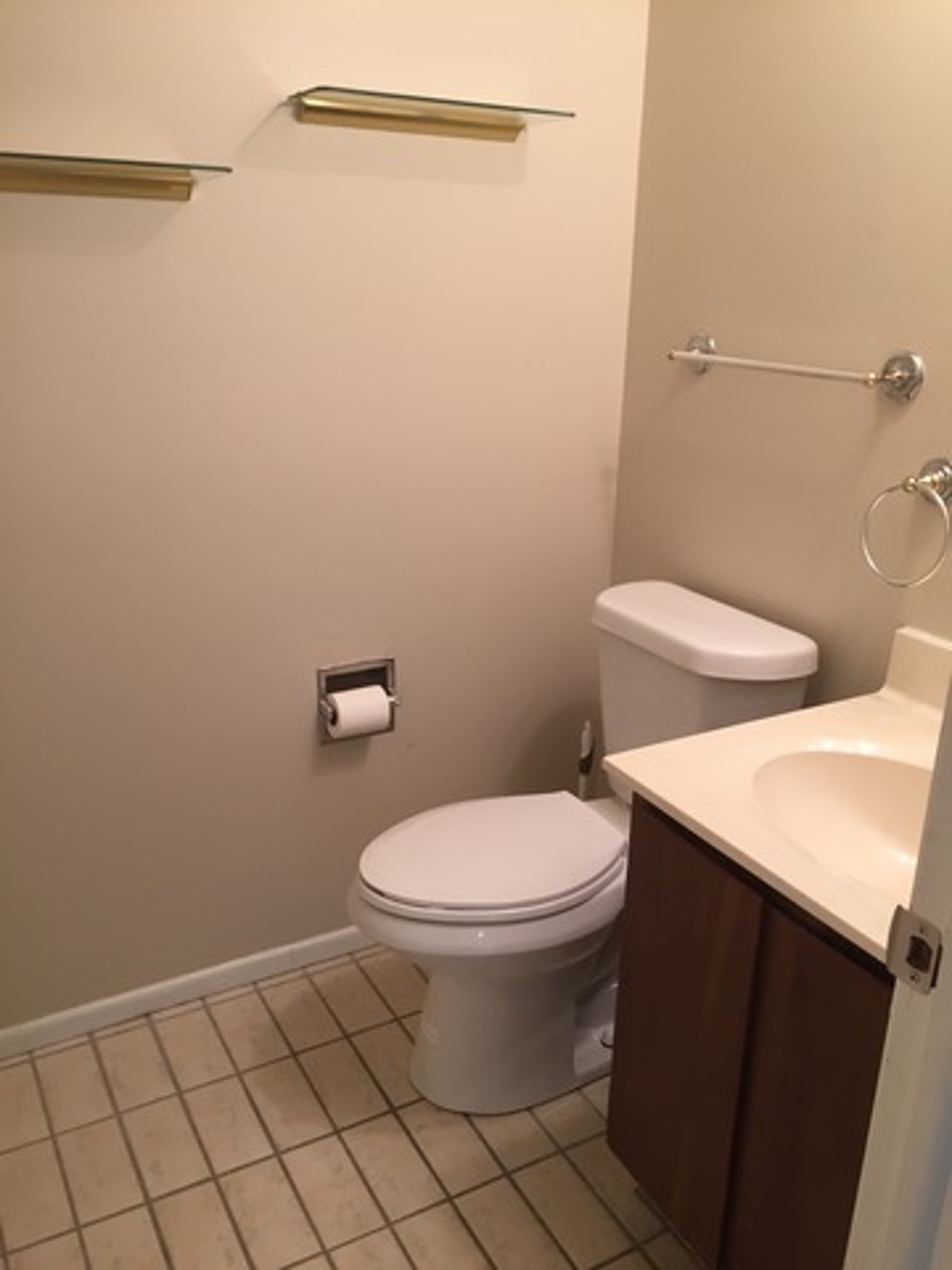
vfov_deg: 61.7
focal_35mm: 29
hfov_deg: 48.2
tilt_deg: -20.8
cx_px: 476
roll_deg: -1.0
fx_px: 1063
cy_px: 635
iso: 64
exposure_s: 1/30
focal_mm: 4.15
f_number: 2.2
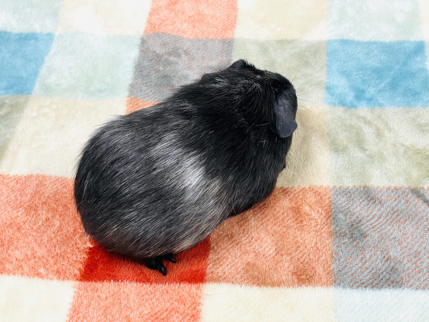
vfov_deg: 28.0
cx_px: 214
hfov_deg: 36.8
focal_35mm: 52
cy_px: 161
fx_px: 644
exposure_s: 1/116
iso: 125
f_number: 2
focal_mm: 6
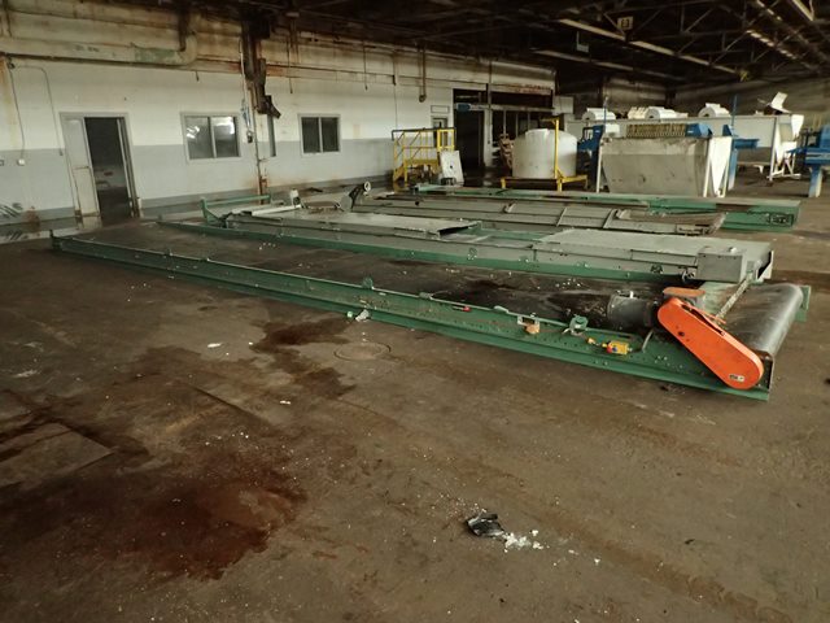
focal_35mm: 25
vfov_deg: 54.9
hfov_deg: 69.4
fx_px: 599
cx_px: 415
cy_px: 312
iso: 800
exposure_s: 1/20
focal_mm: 4.5
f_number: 2
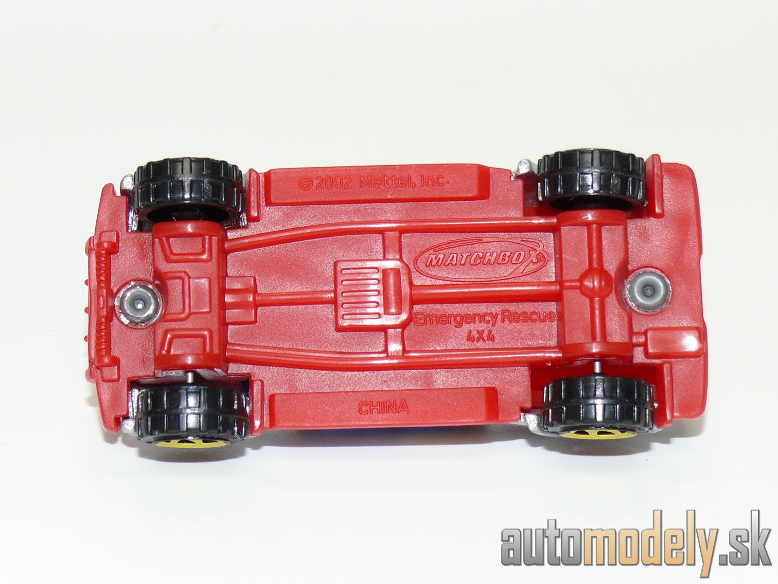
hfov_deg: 18.7
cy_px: 292
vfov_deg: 14.1
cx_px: 389
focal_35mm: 105
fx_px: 2360
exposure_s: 1/30
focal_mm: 13.7
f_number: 4
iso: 100
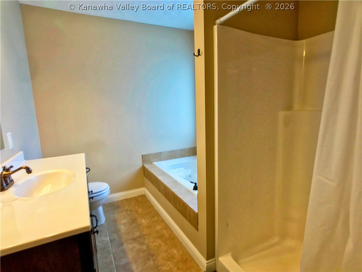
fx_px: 293
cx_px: 181
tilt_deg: -5.8
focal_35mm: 28
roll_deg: +2.4
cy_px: 136
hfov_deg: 63.4
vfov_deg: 49.7
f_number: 1.8
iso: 25
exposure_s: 1/30
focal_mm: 3.99
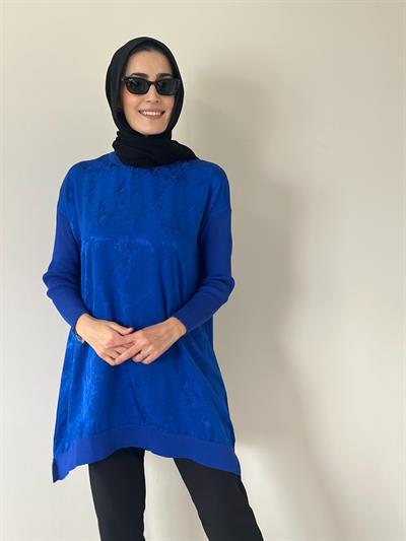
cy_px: 270
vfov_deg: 39.6
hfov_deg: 30.3
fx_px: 750
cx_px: 203
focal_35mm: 48
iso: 125
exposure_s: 1/50
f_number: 1.78
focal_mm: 6.86
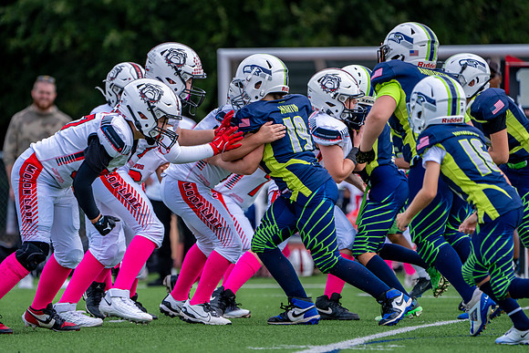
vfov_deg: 3.2
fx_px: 6257
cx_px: 238
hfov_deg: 4.8
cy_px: 194
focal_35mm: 426
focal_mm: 385
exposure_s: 1/2000
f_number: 5.6
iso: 800
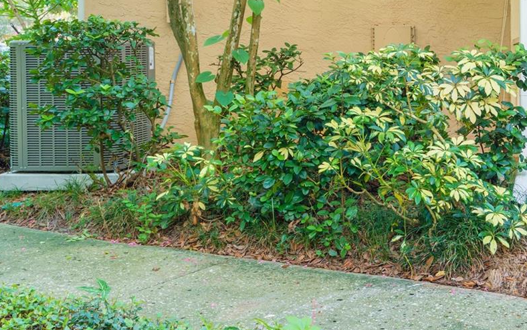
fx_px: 862
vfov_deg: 21.5
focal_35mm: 60
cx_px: 510
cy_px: 86
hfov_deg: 31.7
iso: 200
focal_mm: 29
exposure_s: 1/13
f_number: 8
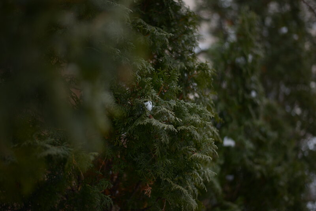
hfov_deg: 39.6
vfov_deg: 27.0
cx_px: 158
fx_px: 439
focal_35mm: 50
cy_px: 106
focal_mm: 50
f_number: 1.8
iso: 100
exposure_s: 1/160
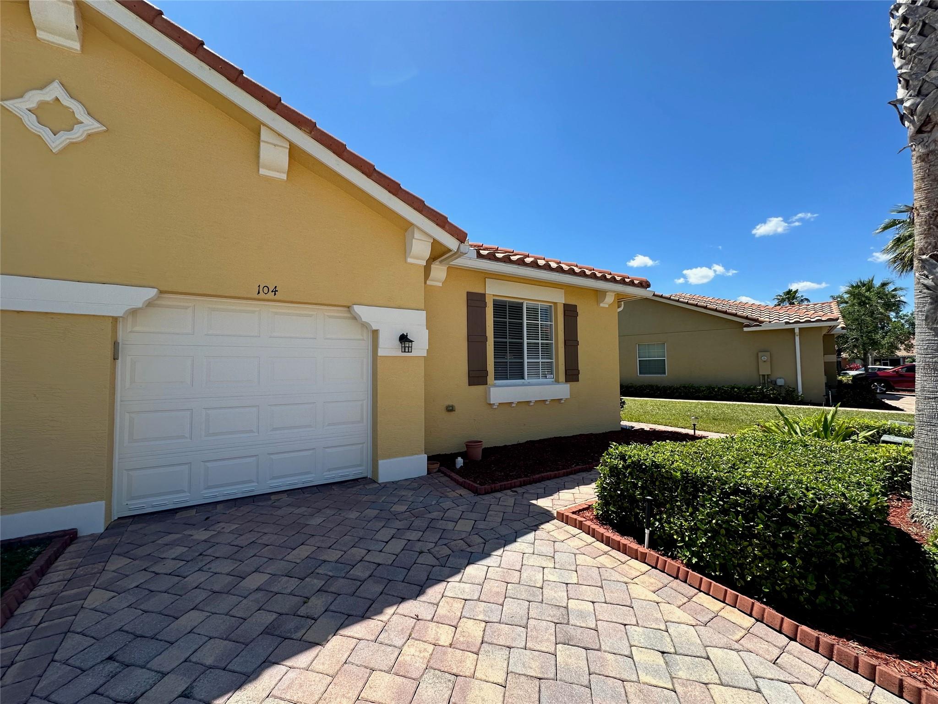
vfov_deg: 85.7
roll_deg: +1.5
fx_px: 379
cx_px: 469
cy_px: 352
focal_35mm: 14
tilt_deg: +2.9
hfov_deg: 102.1
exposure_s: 1/1147
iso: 50
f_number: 2.2
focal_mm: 2.22
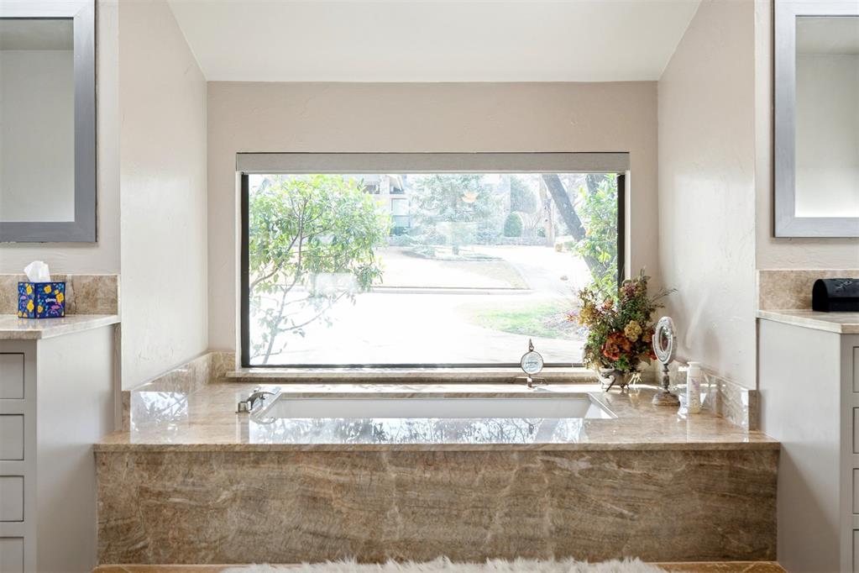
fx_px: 787
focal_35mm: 33
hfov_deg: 57.2
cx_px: 430
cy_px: 286
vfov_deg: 40.0
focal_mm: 22
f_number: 4
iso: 200
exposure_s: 1/1000
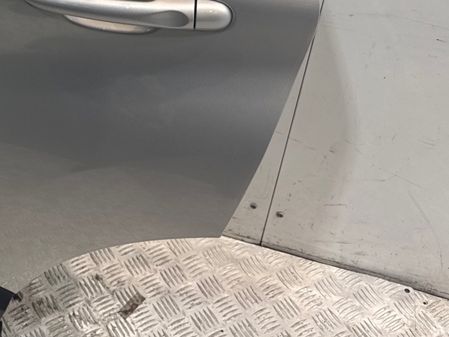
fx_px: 856
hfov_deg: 28.1
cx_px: 33
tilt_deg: -32.9
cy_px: -100
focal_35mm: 66
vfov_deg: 20.4
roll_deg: -1.4
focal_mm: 6.76
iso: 64
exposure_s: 1/100
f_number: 1.78
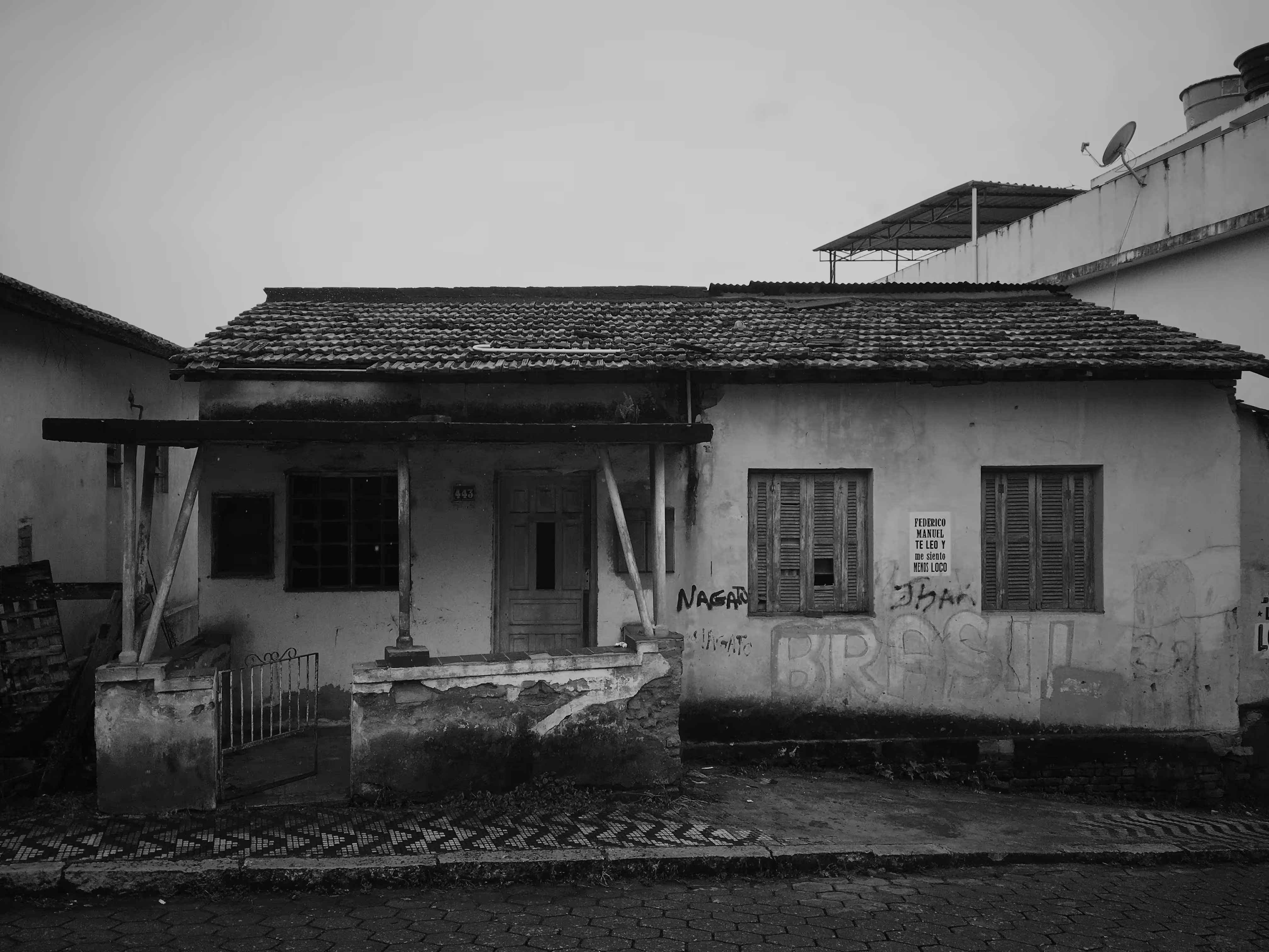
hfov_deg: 61.7
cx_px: 634
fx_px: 1063
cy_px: 476
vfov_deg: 48.2
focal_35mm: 29
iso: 25
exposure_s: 1/1900
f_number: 2.2
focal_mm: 4.15
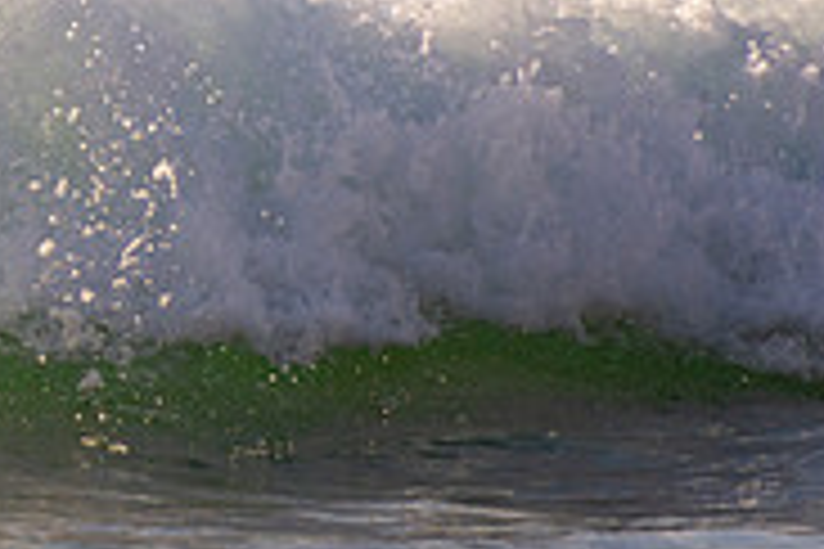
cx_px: -414
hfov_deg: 1.1
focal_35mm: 1903
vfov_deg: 0.7
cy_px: -286
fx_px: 43554
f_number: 5.6
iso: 560
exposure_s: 1/2000
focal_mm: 400
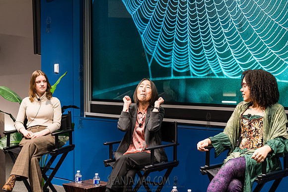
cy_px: 96
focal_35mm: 62
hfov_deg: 32.2
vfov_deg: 21.7
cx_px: 144
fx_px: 499
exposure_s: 1/160
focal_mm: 61
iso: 5000
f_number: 3.5
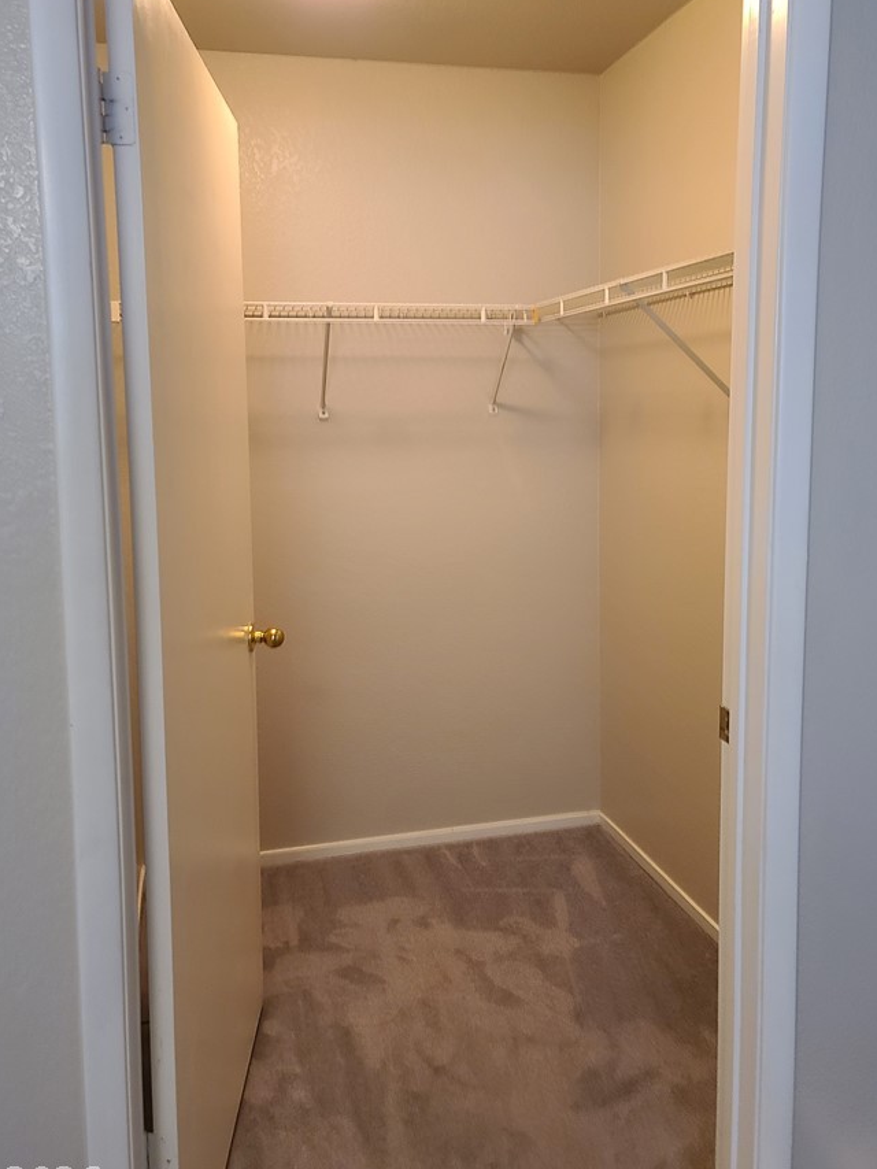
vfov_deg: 59.8
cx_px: 432
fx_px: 1013
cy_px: 511
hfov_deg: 46.8
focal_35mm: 30
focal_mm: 7
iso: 250
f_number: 1.8
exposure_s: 1/40
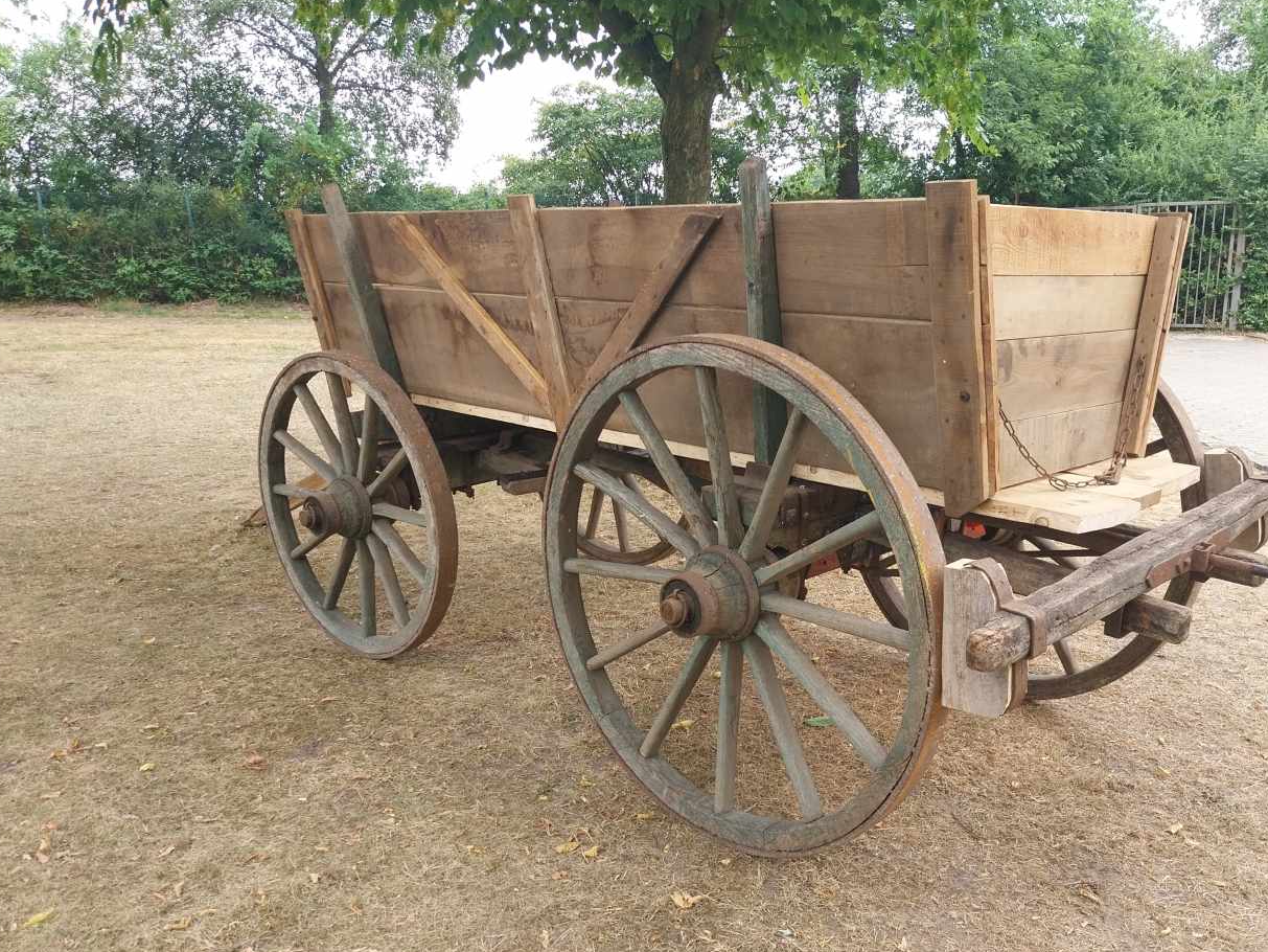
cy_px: 525
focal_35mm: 30
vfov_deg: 46.7
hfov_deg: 59.9
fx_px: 1099
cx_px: 682
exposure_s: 1/50
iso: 40
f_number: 1.8
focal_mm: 4
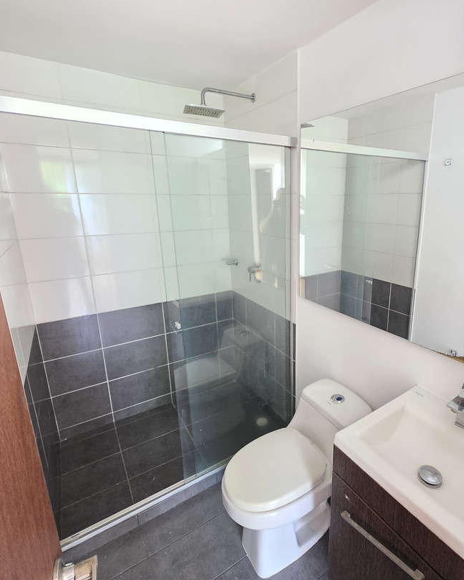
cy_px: 289
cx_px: 295
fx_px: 292
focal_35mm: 17
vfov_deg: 89.6
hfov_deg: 75.4
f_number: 1.9
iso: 1000
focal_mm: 2.2
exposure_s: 1/30
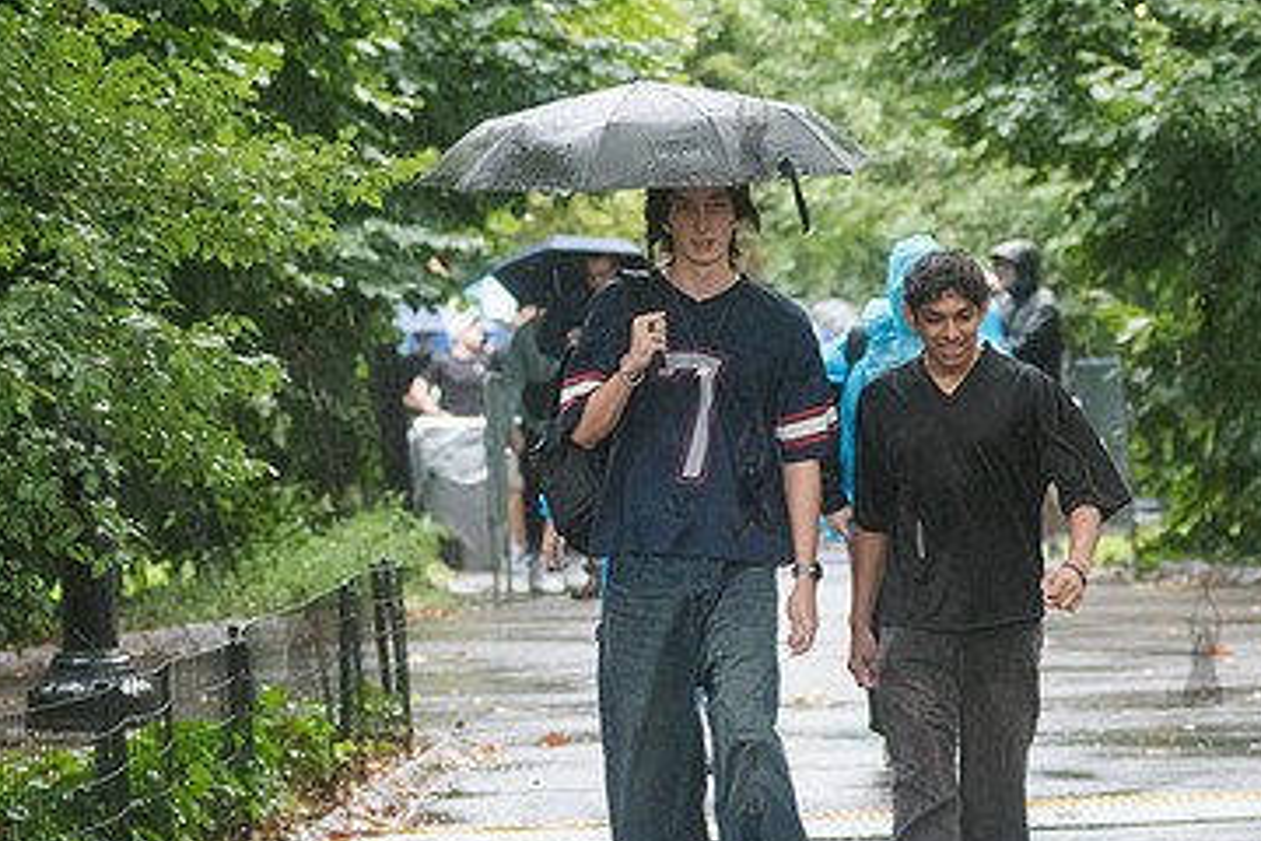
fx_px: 7005
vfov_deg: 6.9
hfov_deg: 10.3
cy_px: 467
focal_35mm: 200
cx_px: 699
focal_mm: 100
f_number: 3.5
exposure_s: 1/160
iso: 5000
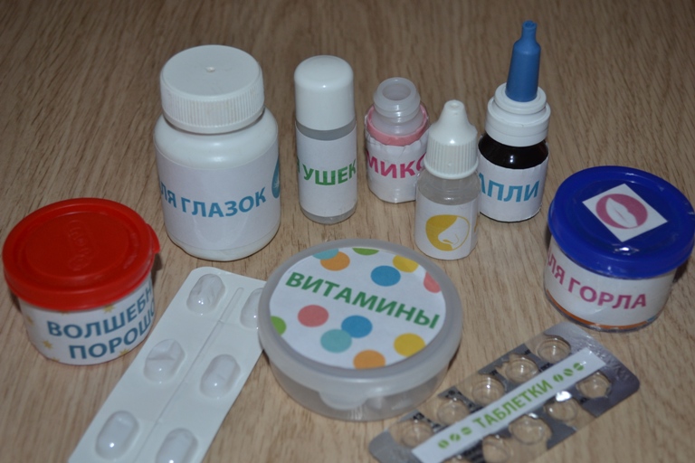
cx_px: 348
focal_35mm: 57
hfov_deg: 35.1
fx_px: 1100
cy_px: 232
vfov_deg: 23.8
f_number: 5
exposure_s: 1/60
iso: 450
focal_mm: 38
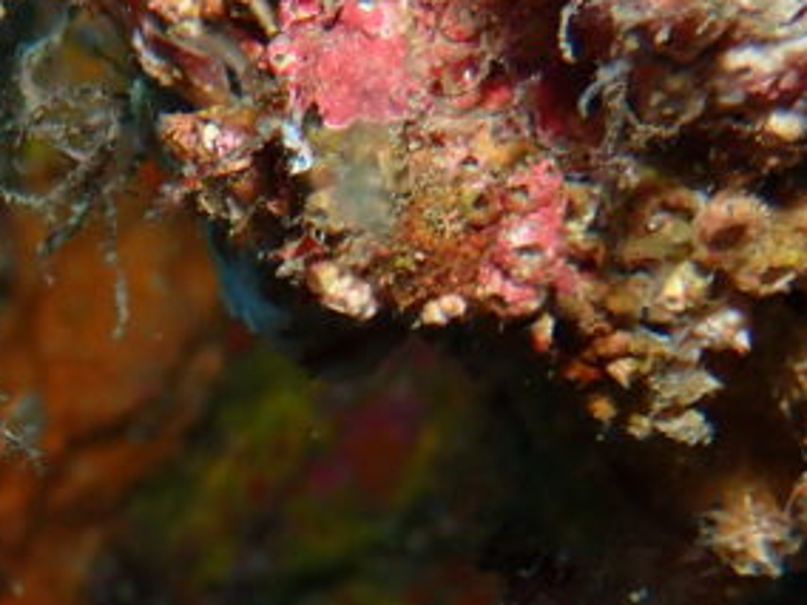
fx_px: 3334
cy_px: 621
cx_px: -71
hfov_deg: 13.5
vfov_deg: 10.3
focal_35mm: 143
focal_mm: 10.35
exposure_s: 1/125
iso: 200
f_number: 5
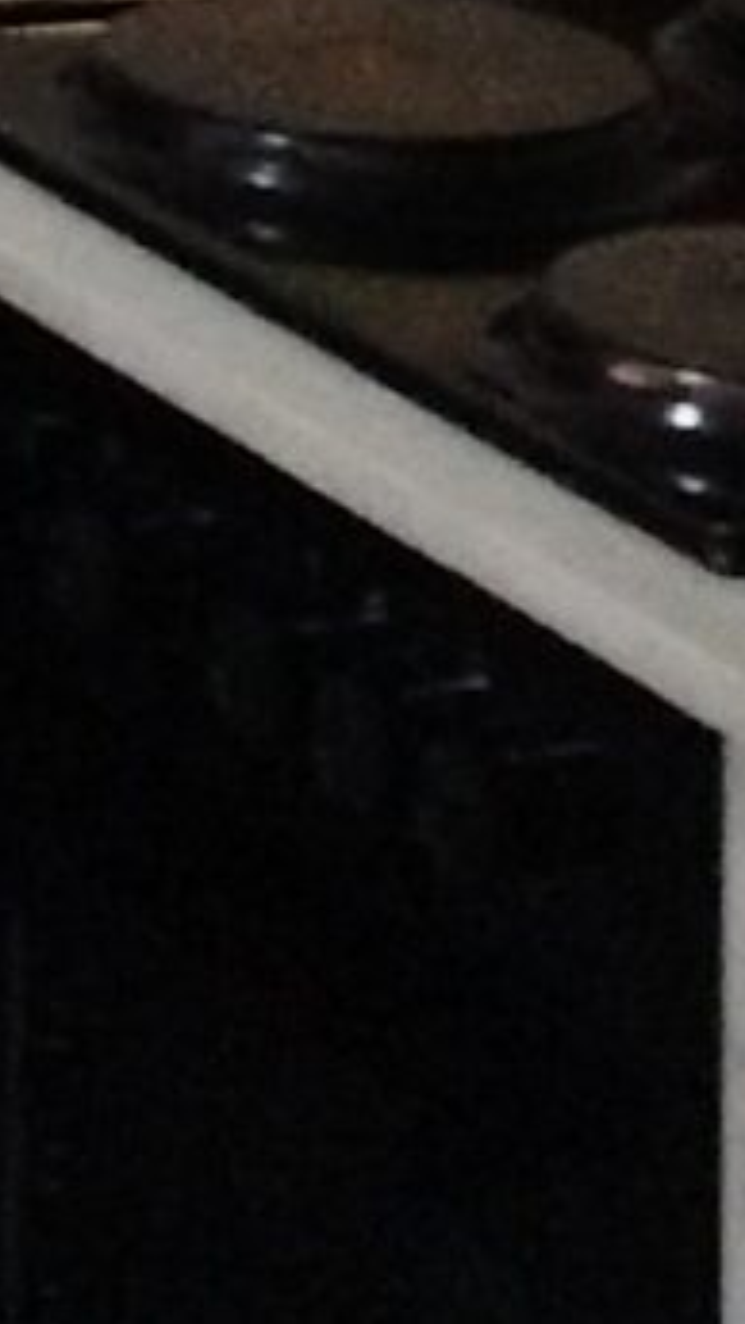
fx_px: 7377
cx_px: -1087
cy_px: -1761
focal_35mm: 210
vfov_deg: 9.3
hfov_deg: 5.6
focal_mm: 4.25
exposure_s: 1/100
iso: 668
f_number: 1.8
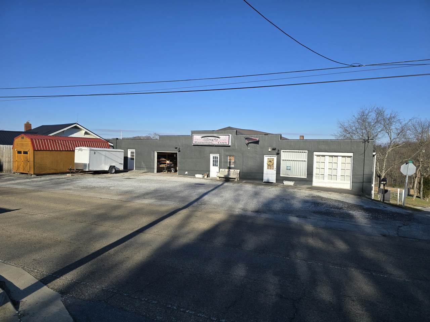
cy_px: 161
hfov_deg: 73.9
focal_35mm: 23
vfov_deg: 58.9
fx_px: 286
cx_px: 215
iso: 12
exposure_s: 1/885
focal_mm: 6.3
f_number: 1.7
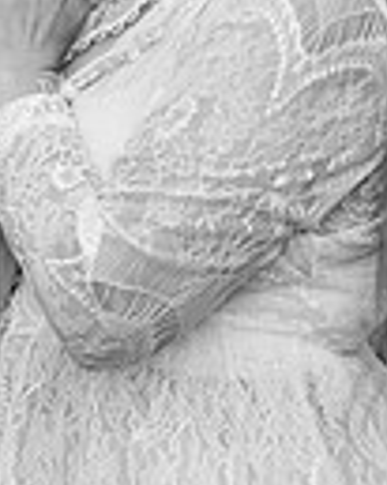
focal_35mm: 279
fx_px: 3999
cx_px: 105
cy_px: -158
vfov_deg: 6.9
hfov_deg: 5.5
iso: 250
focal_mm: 85
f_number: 3.5
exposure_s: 1/1250
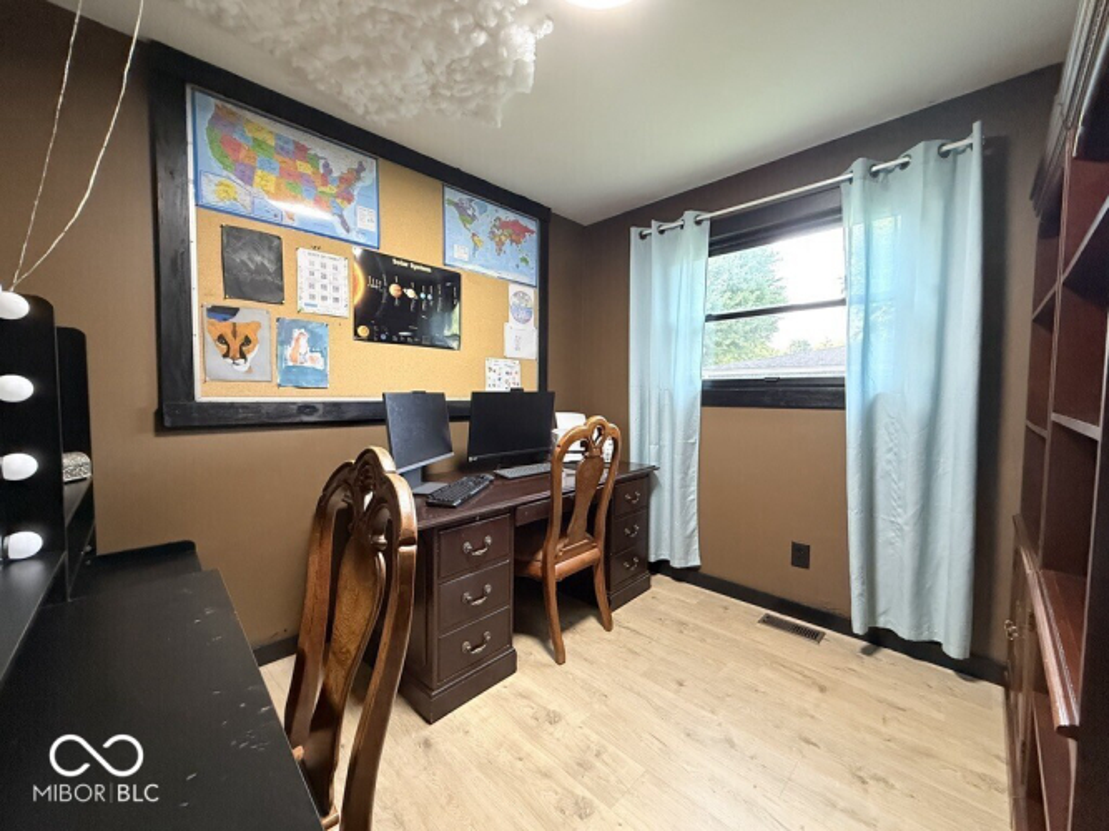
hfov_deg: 102.1
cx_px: 554
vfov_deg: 85.7
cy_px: 416
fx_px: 448
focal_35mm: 14
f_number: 2.2
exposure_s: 1/60
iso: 640
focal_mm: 2.22
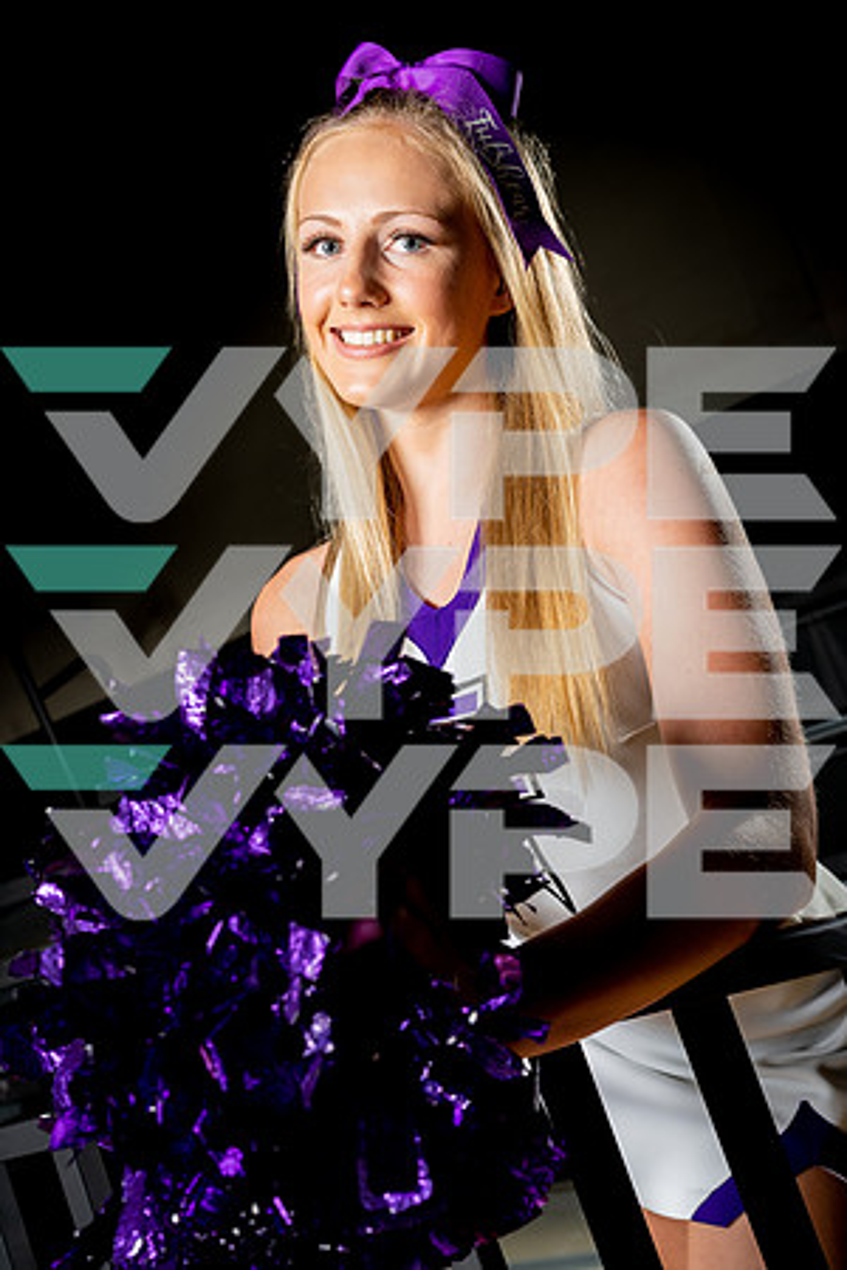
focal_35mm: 46
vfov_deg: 42.7
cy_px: 635
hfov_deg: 29.2
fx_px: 1623
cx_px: 424
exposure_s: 1/250
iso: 100
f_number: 6.3
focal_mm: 46
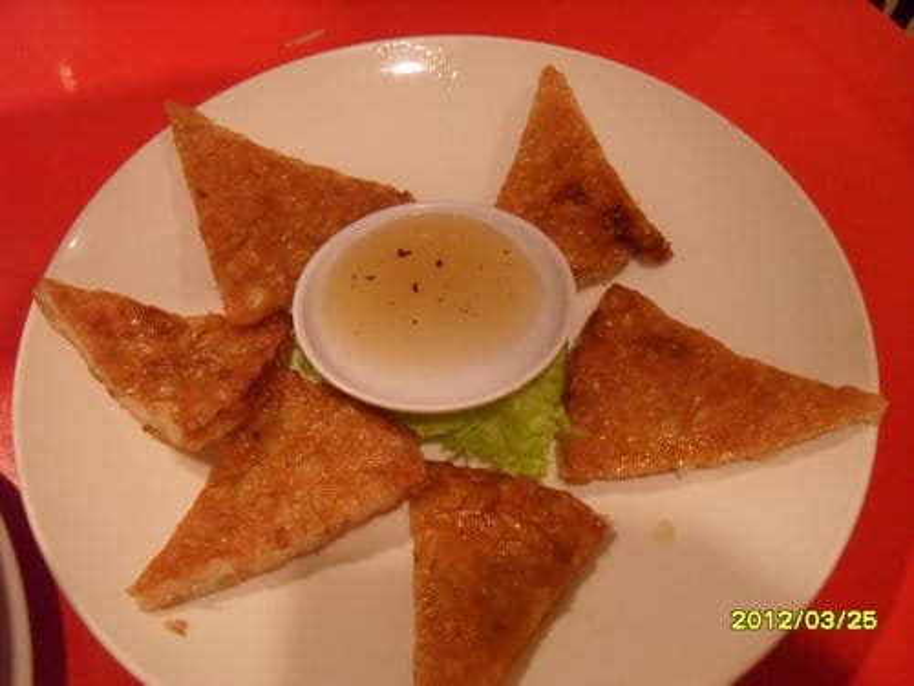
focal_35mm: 35
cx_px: 457
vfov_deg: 40.7
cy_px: 343
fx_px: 924
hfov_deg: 52.6
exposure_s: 1/30
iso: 400
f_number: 2.8
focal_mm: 6.2
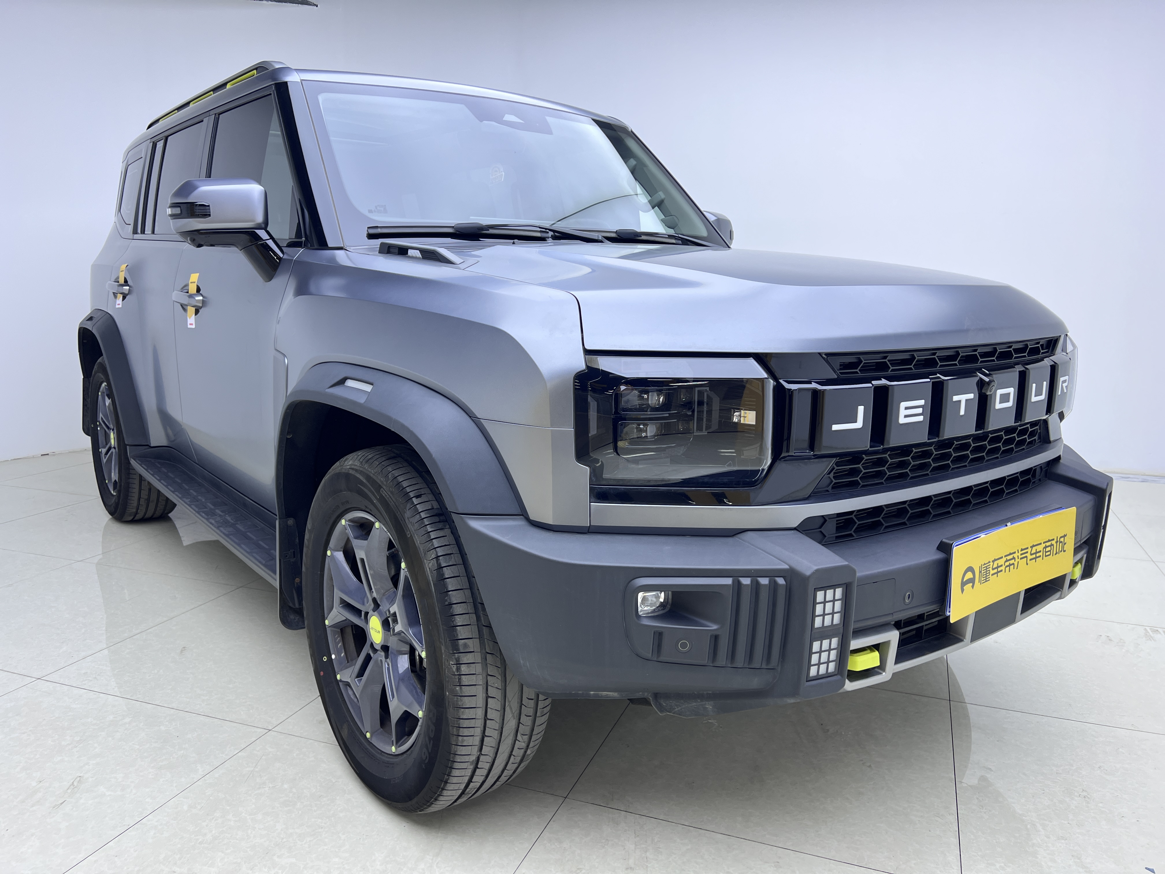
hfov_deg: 67.3
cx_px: 582
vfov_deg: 53.1
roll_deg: +0.4
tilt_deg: -11.4
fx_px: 875
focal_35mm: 26
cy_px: 437
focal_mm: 5.7
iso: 40
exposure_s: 1/100
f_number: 1.5
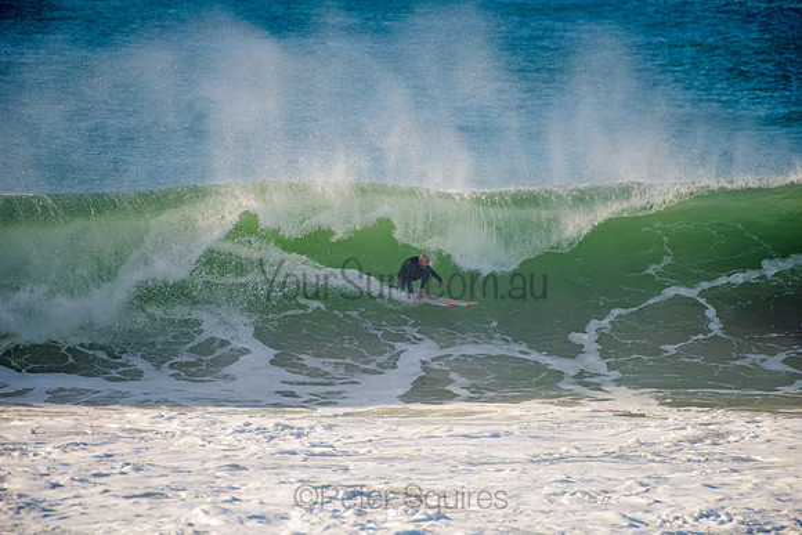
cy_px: 268
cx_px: 401
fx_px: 11141
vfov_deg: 2.8
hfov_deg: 4.1
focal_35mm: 500
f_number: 5.6
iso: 200
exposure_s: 1/1600
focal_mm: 500
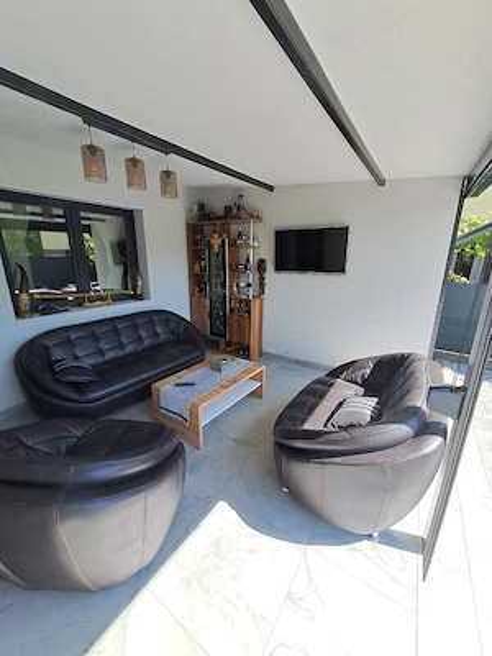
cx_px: 246
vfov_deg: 106.2
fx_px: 246
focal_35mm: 13
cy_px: 328
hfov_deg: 89.9
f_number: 2.2
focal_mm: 1.42
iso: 40
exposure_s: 1/1111
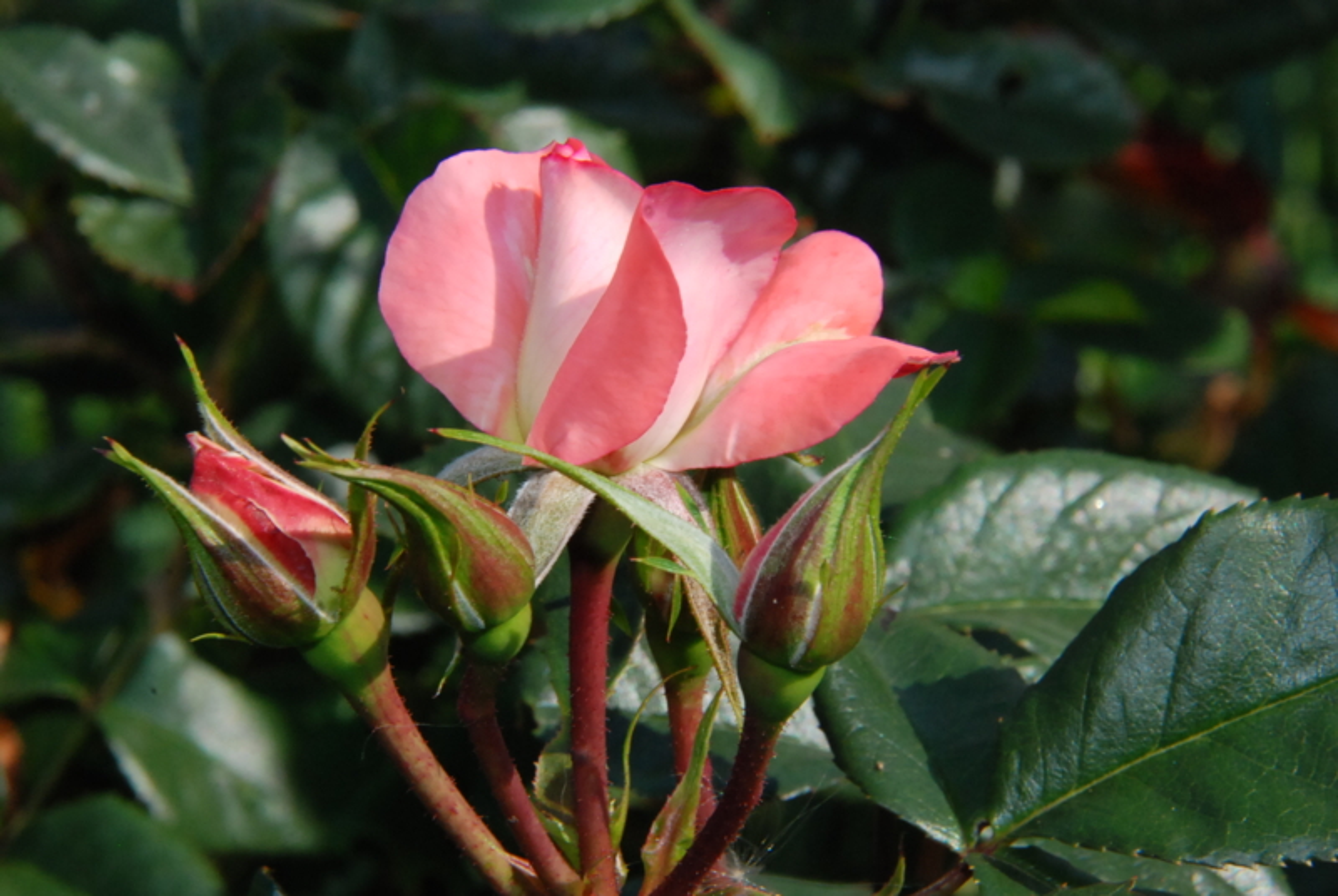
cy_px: 448
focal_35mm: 450
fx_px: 16749
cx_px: 669
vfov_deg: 3.1
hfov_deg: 4.6
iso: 800
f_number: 29
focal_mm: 300
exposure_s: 1/200
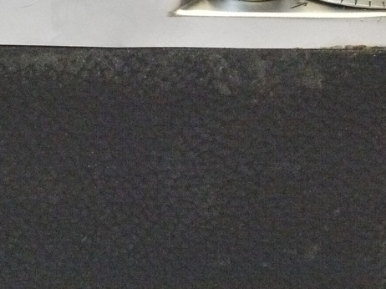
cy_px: 80
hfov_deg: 12.5
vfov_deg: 9.5
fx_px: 1739
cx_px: -3
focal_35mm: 156
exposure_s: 1/100
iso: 3200
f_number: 8
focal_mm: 30
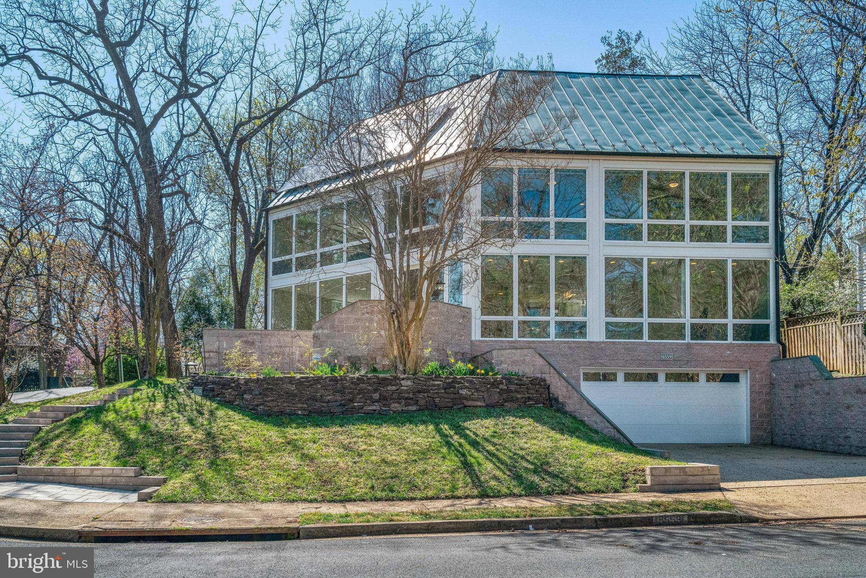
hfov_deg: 65.5
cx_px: 433
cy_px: 289
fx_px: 674
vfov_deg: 46.4
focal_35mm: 28
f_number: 8
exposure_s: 1/2000
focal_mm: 28
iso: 1250
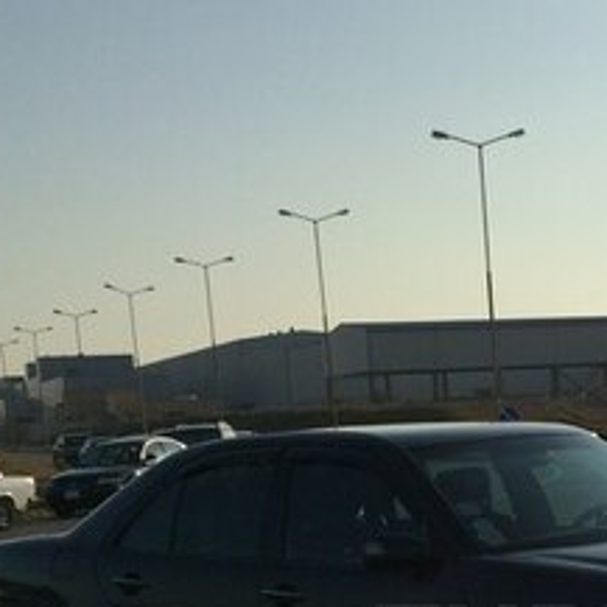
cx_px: 663
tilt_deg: -9.7
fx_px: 1547
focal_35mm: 78
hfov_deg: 21.1
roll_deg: +1.8
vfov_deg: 21.2
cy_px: 648
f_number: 2.2
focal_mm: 4.15
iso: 32
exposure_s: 1/4566
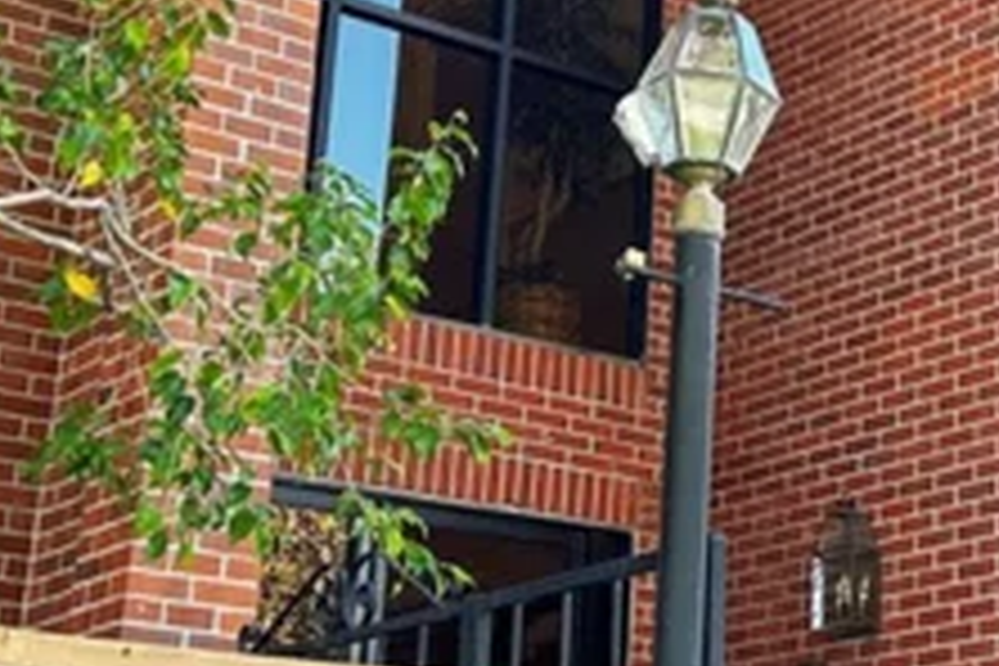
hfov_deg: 23.5
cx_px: 929
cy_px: 212
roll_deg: -0.3
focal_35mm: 84
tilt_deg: +19.4
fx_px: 2331
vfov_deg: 16.2
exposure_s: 1/121
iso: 125
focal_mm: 6.86
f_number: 1.78
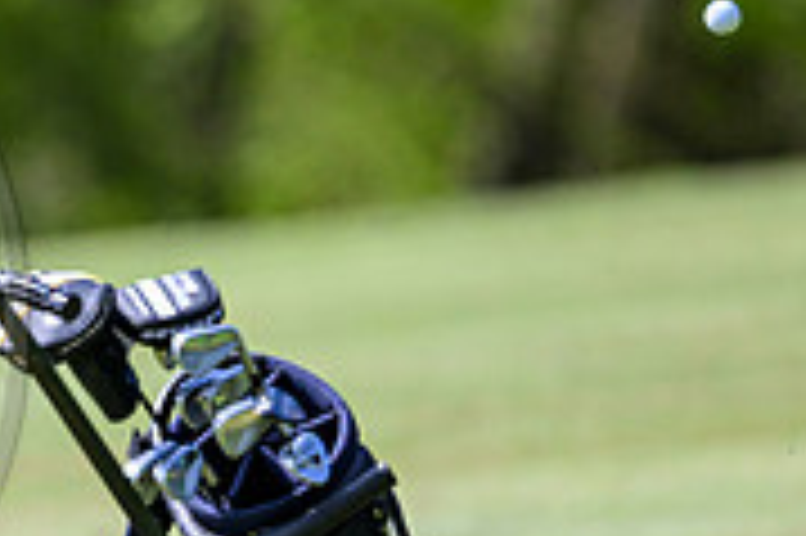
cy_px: 318
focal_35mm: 1298
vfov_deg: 1.1
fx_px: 29034
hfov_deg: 1.6
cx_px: -437
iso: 500
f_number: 3.5
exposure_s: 1/4000
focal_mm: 400
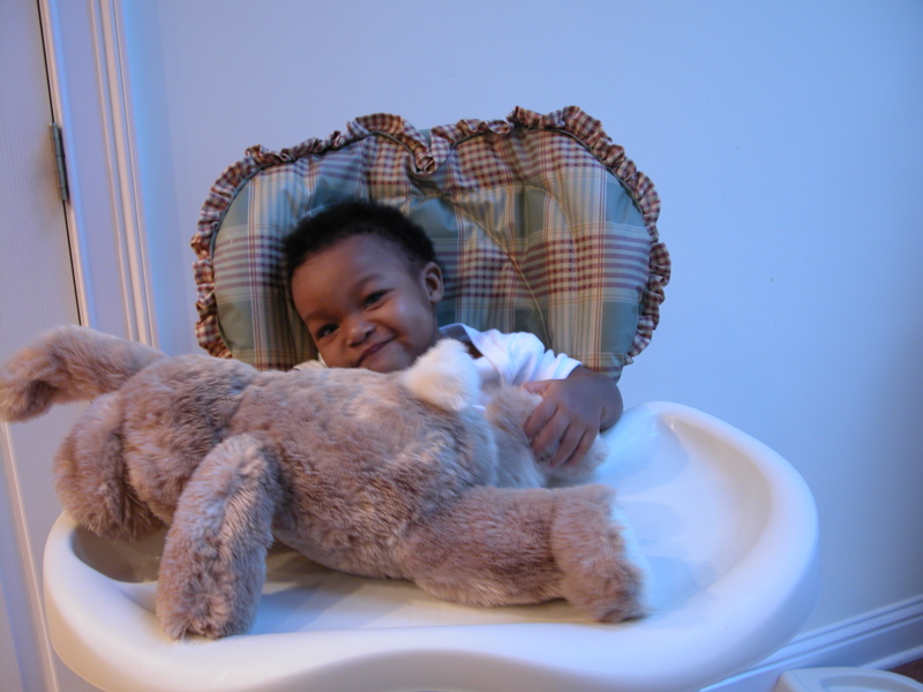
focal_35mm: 35
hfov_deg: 52.6
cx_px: 462
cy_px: 346
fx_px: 933
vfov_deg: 40.7
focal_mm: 8.9
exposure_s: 1/4
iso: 139
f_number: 2.8
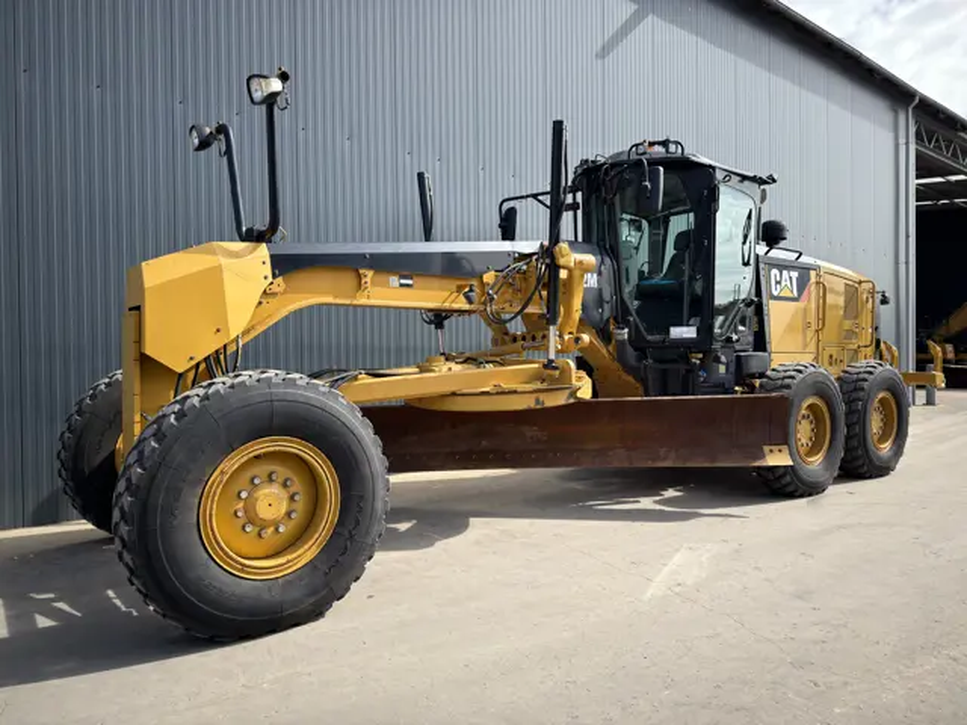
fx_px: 670
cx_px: 484
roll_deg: +0.1
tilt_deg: -0.5
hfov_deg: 71.6
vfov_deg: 56.8
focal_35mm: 24
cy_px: 362
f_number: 1.78
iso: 64
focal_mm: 6.76
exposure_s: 1/1969
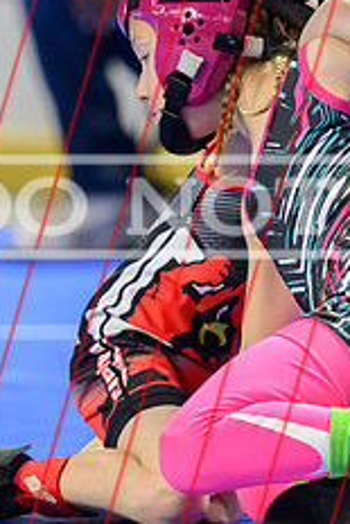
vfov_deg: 3.3
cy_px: 235
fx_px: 9129
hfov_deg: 2.2
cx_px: 447
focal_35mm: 627
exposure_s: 1/800
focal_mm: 160
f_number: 2.8
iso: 6400
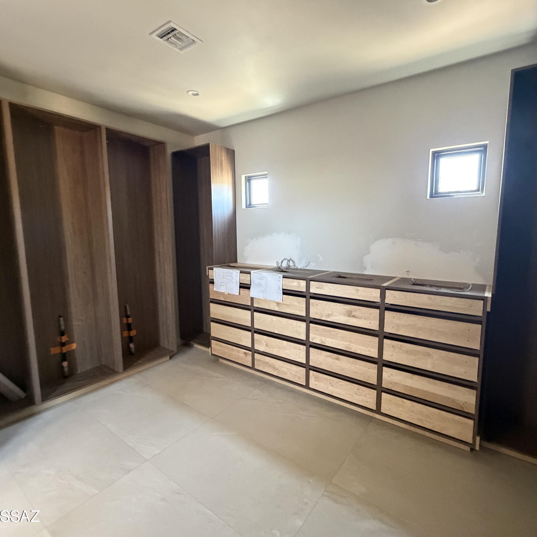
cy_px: 265
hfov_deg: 83.7
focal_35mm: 17
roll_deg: +1.6
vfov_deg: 84.0
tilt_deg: -6.8
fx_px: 298
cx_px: 296
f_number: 2.2
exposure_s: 1/60
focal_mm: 2.22
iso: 800
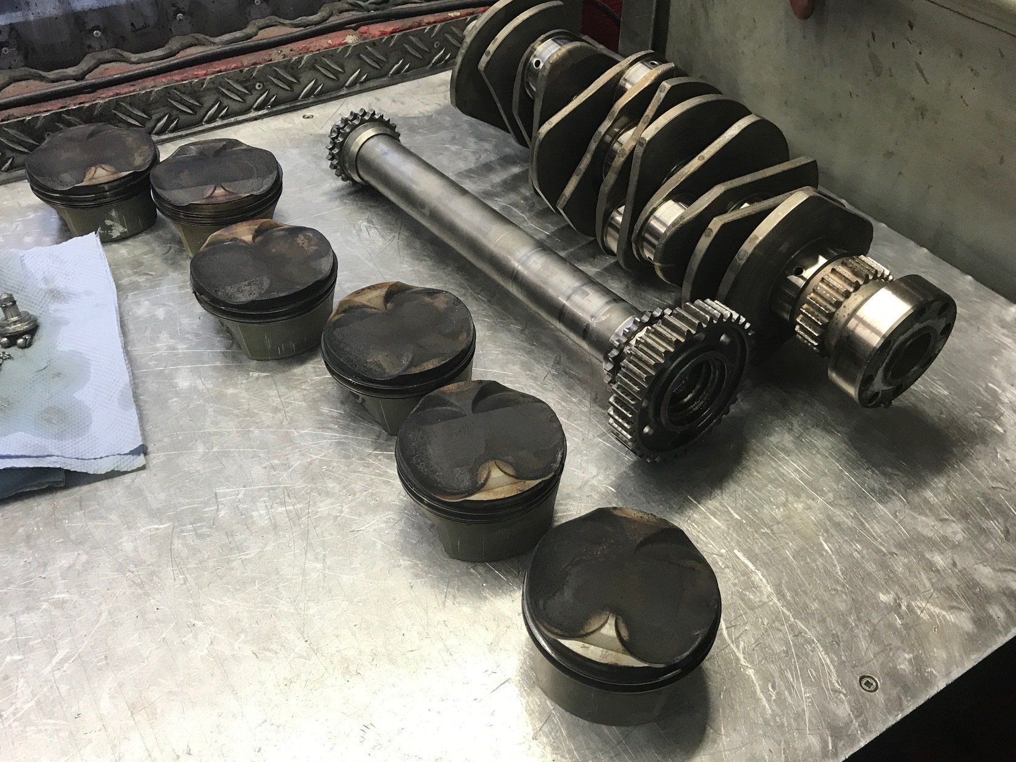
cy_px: 362
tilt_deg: -42.0
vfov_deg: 41.8
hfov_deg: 54.0
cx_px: 521
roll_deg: -1.3
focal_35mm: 34
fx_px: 998
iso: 40
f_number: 1.8
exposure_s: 1/33
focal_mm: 3.99
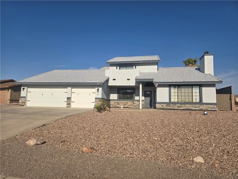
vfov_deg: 58.9
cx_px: 119
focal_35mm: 23
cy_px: 90
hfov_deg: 73.9
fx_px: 158
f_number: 1.8
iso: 25
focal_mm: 5.4
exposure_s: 1/3436
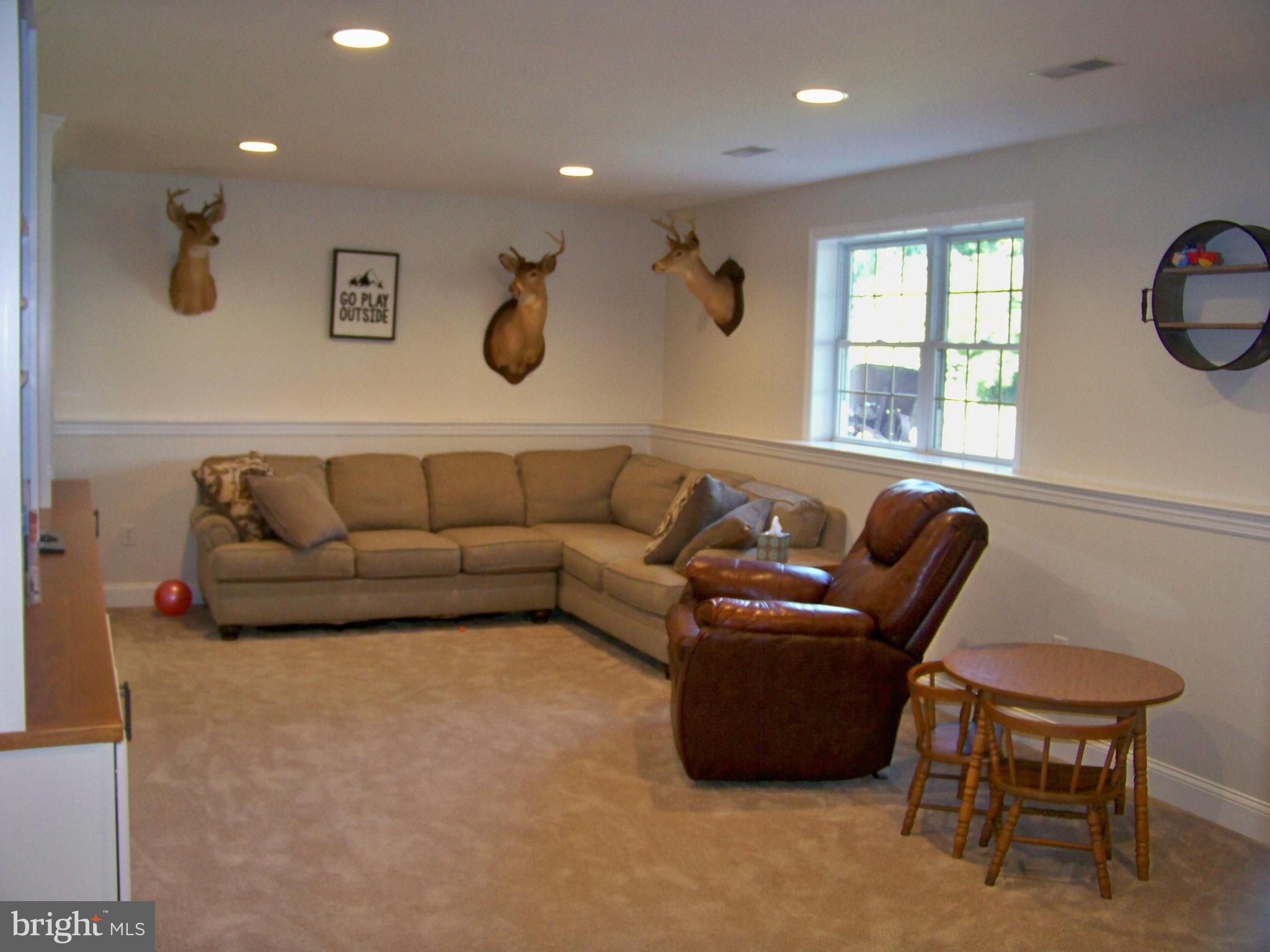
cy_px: 476
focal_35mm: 33
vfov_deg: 42.9
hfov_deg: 55.4
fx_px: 1211
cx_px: 635
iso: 200
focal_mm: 5.85
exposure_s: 1/30
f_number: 2.8
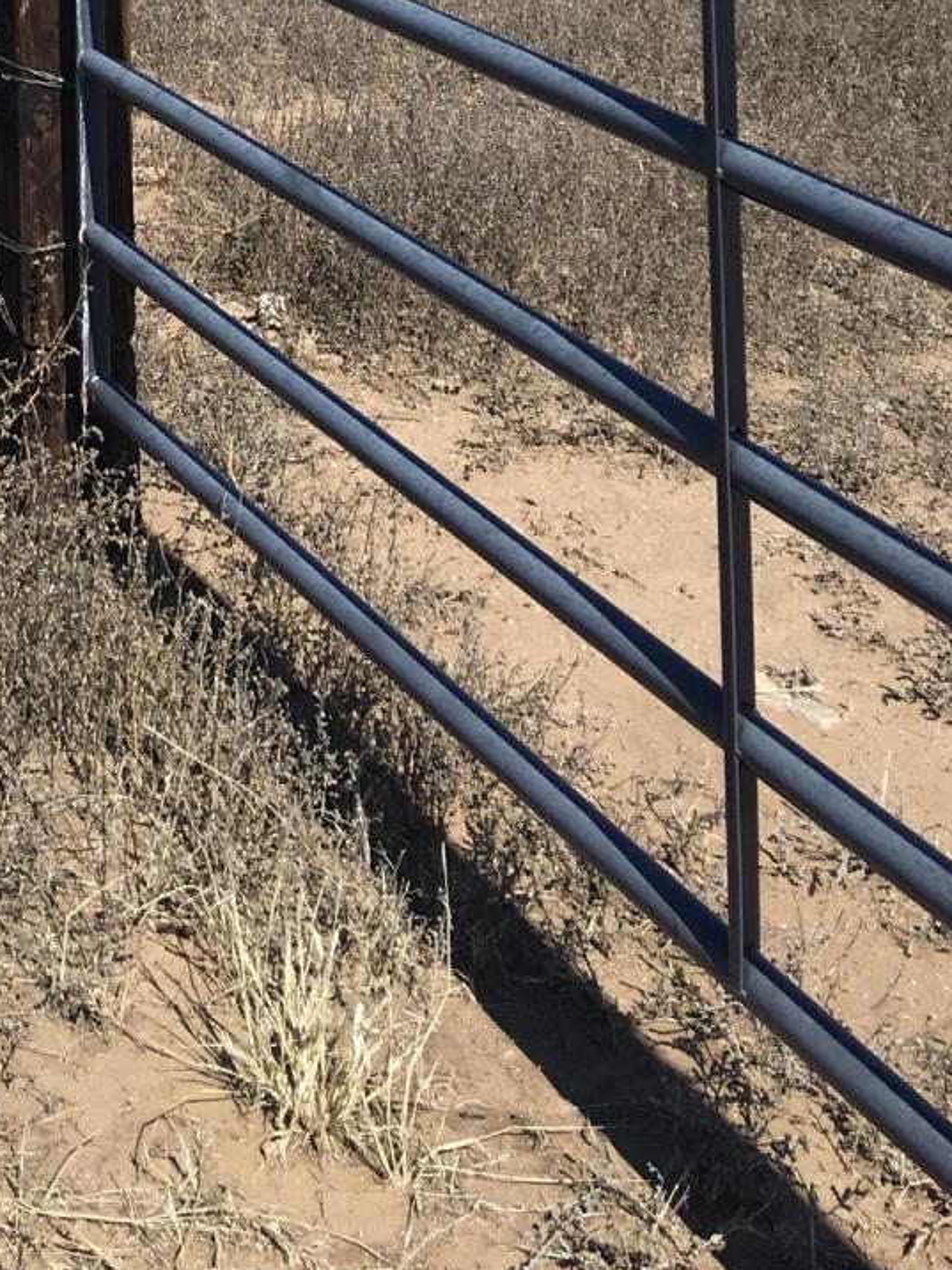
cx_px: -98
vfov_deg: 21.6
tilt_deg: -0.2
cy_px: -415
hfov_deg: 17.6
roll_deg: +0.5
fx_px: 2970
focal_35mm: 81
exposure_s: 1/2262
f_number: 2.2
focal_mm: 4.15
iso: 25
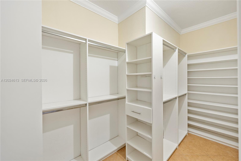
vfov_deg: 81.2
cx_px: 120
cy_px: 80
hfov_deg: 104.3
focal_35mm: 14
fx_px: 94
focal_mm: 14
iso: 1000
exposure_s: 1/125
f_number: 2
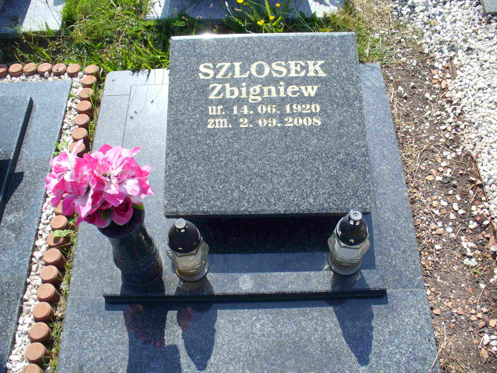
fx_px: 531
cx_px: 248
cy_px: 186
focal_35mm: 37
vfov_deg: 38.7
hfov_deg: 50.1
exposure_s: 1/200
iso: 80
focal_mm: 6.1
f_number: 5.6
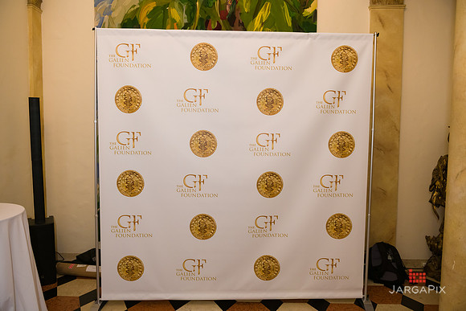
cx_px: 233
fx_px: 337
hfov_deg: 69.4
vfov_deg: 49.6
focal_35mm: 26
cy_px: 156
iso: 1000
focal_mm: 26
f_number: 4
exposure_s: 1/125
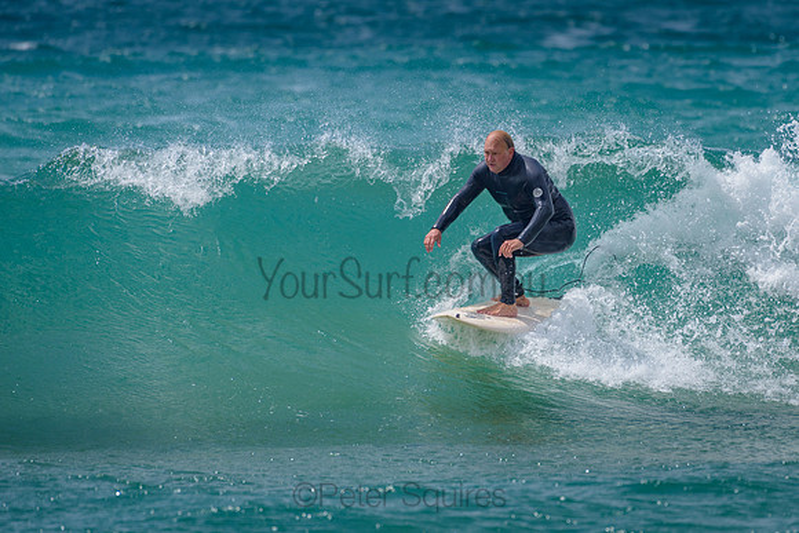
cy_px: 211
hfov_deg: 3.4
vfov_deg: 2.2
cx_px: 489
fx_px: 13606
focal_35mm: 613
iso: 125
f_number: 5.6
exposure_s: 1/2000
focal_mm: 500
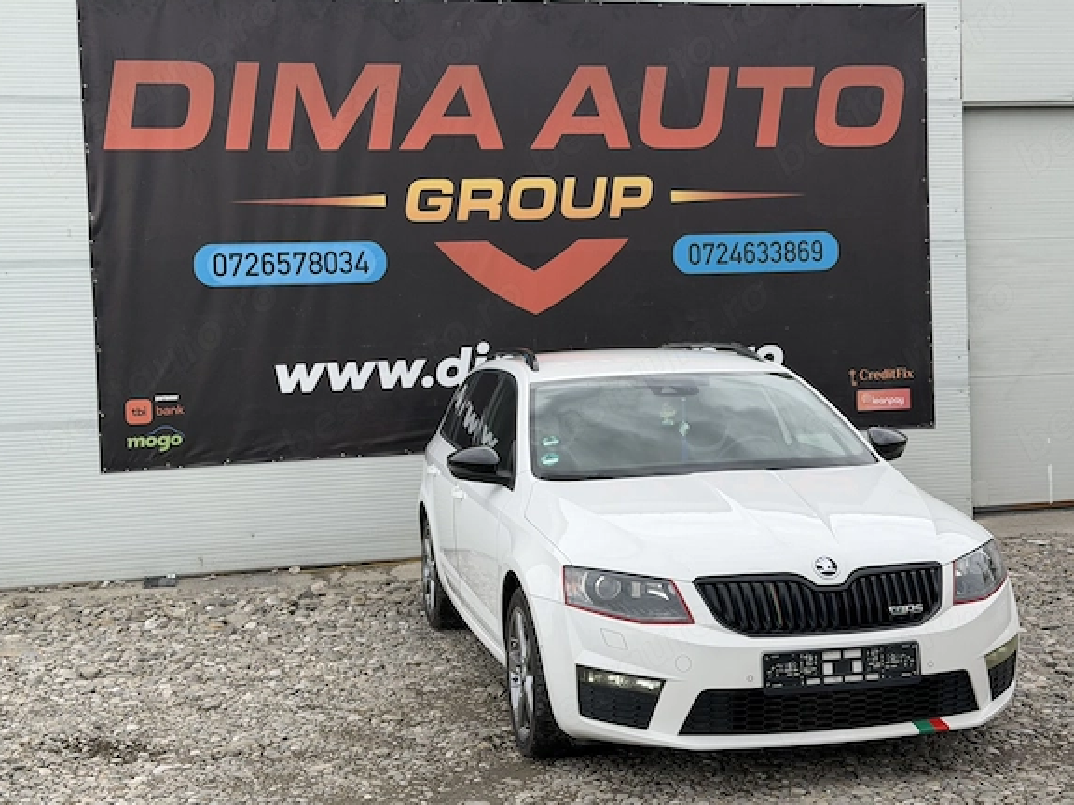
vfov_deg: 29.1
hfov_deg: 38.2
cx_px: 546
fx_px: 1551
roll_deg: +2.0
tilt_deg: -0.1
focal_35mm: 50
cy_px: 393
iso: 64
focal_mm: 6.76
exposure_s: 1/1167
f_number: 1.78
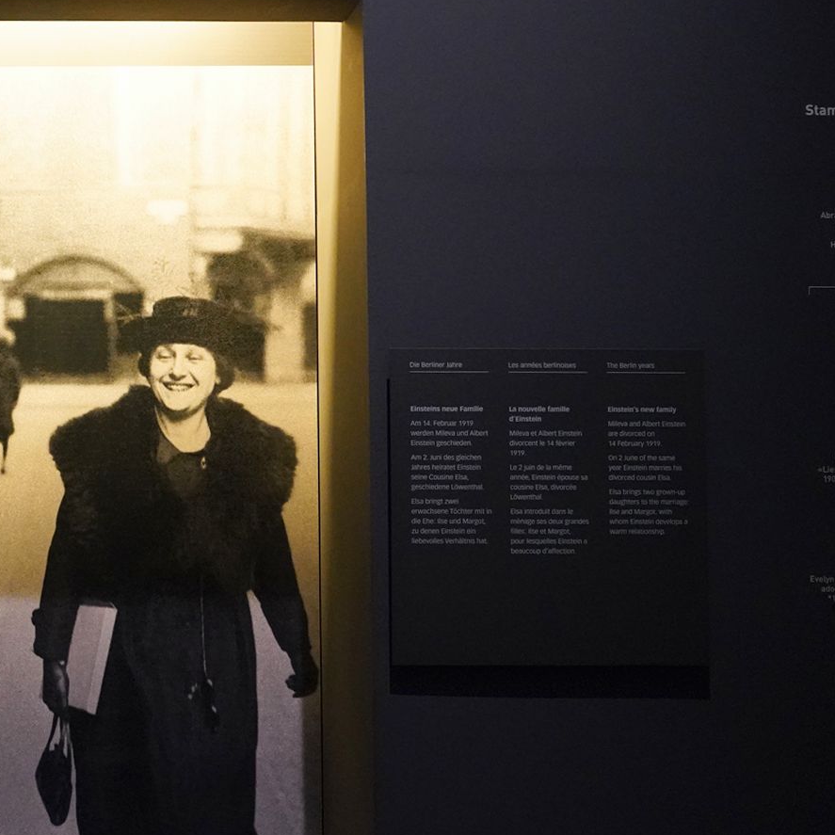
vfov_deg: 36.1
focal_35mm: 46
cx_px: 1
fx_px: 1255
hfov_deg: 33.6
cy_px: 602
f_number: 3.5
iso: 5000
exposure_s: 1/80
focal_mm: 24
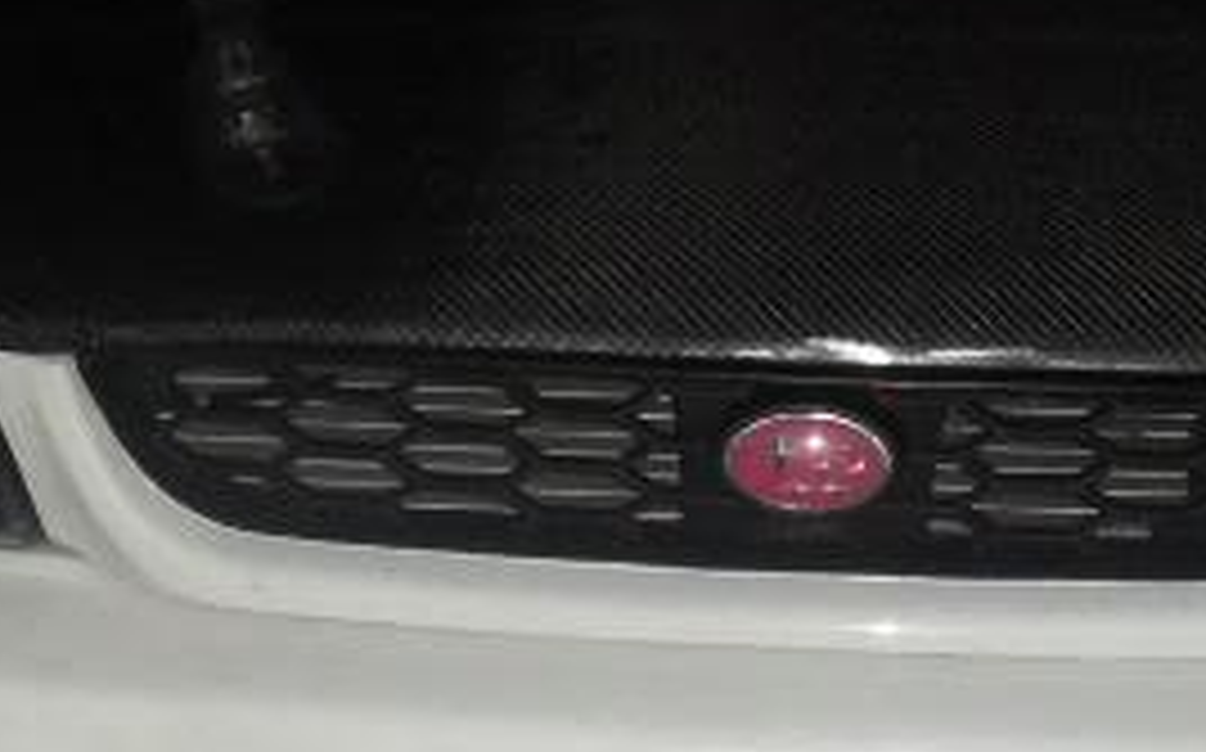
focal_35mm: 142
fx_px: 4663
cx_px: 828
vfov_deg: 9.2
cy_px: 77
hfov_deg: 14.7
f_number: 3.2
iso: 200
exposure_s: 1/45
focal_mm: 6.3
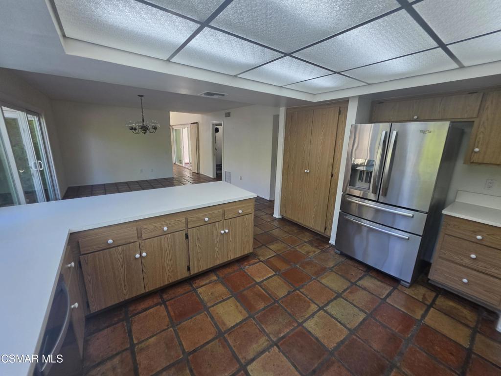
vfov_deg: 89.9
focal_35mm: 13
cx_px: 250
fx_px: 188
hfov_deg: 106.2
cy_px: 188
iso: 64
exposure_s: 1/120
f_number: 1.9
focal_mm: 2.2
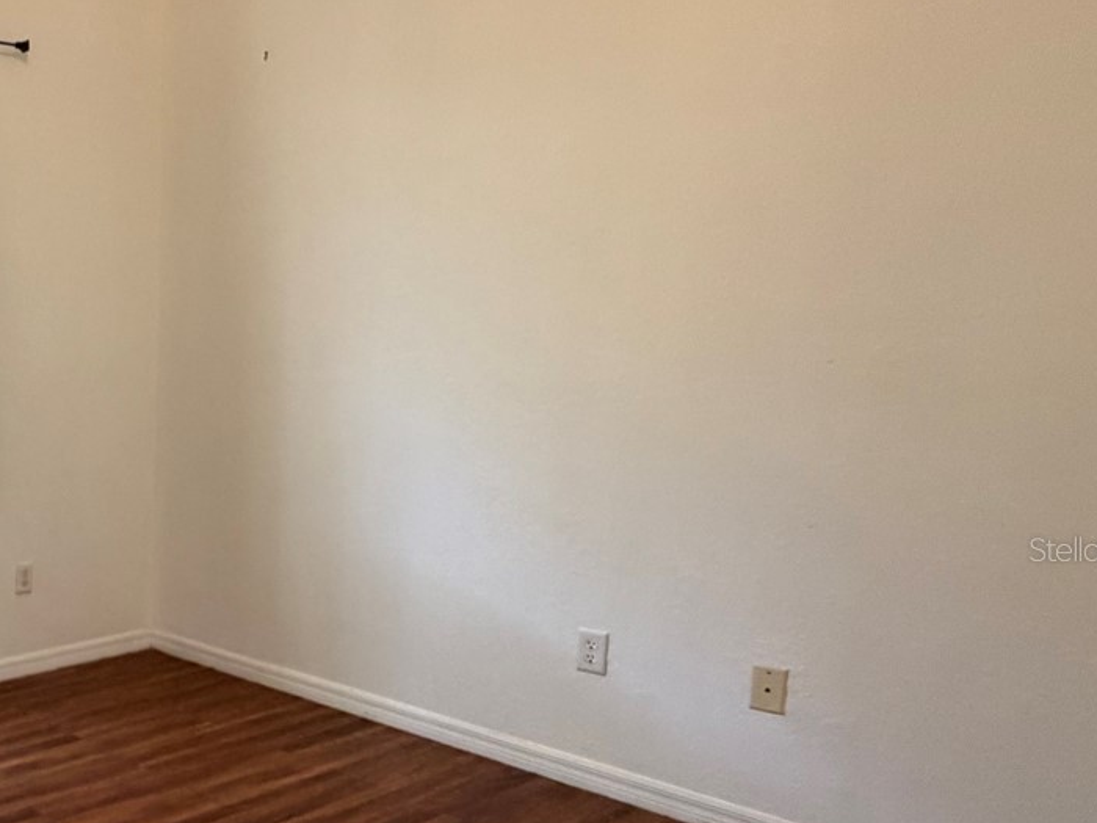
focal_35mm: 32
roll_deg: +2.3
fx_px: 1014
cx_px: -77
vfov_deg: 43.5
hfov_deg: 44.8
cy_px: 549
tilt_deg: -11.2
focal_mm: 2.22
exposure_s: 1/60
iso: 400
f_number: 2.2
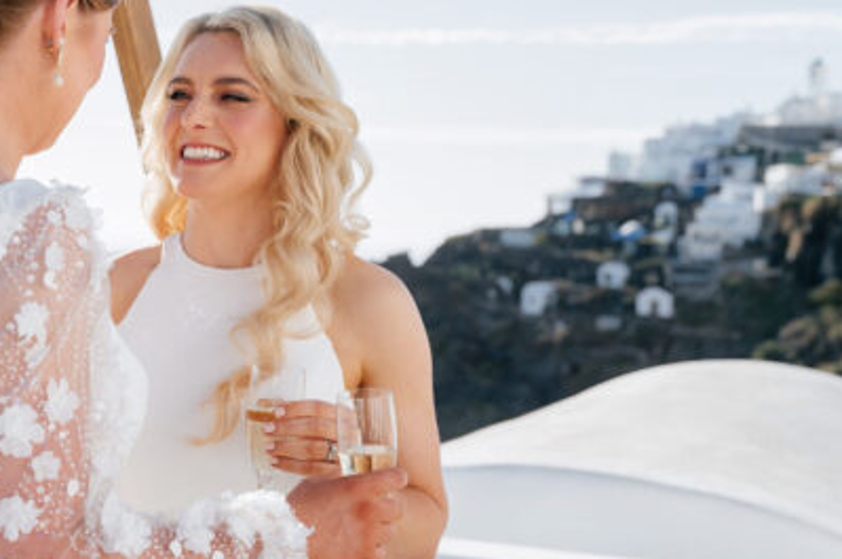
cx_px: 340
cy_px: 229
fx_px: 1845
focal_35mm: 79
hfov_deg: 25.7
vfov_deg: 17.2
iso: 100
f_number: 4
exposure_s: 1/800
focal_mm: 41
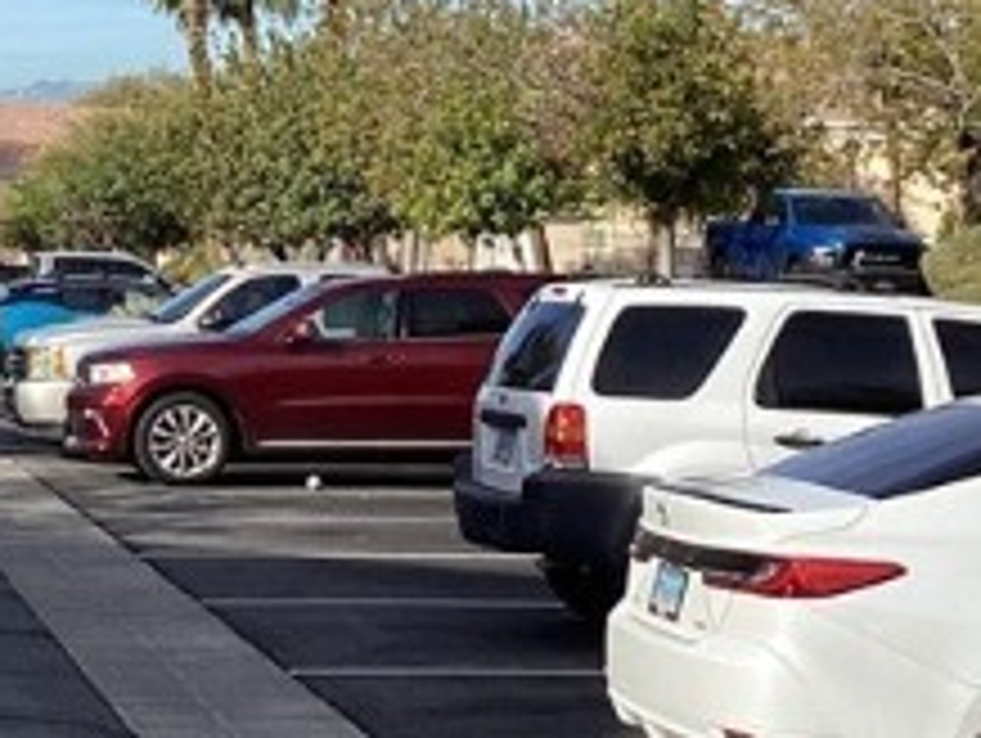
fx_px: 3092
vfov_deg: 13.5
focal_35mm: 109
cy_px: 162
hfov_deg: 17.7
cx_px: 90
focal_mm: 3.3
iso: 25
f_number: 2.4
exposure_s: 1/1481
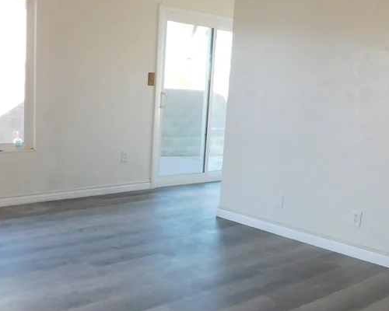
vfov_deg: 32.7
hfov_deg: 40.0
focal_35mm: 46
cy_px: 171
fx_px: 530
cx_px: 142
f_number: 3
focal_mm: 4
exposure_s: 1/60
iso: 125
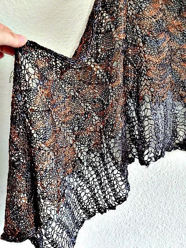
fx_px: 208
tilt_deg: -16.0
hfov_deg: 48.2
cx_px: 93
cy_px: 124
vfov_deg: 61.7
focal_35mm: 29
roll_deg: +0.7
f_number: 2.2
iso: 80
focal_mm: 4.15
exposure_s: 1/4
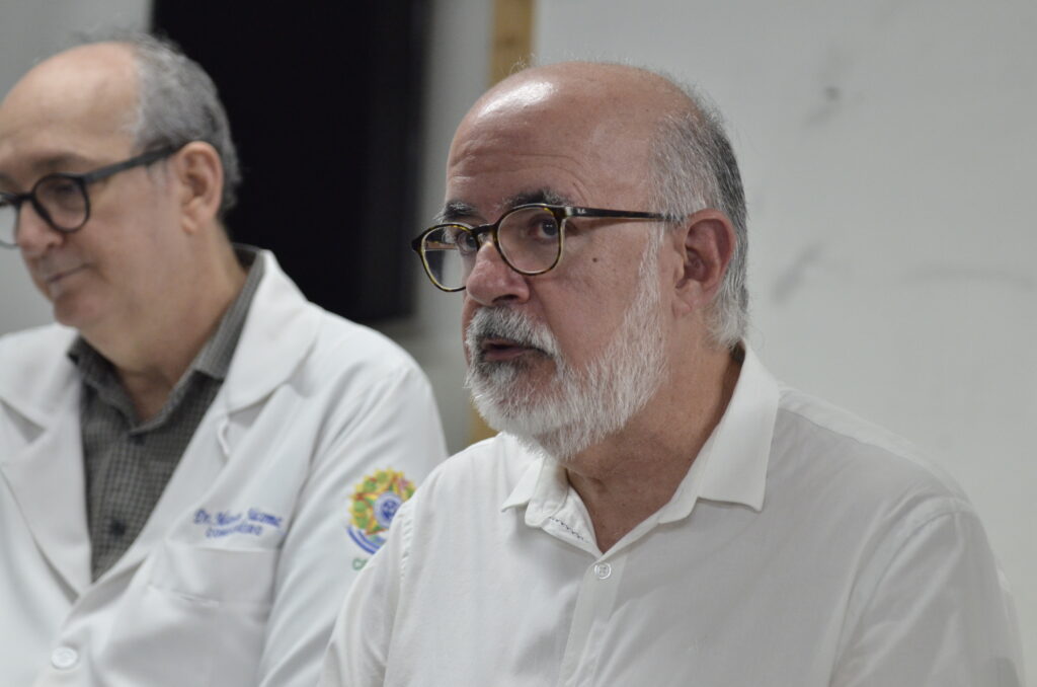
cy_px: 344
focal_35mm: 105
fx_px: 3018
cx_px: 518
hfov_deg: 19.5
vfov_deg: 13.0
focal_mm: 70
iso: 2000
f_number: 3.2
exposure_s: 1/200
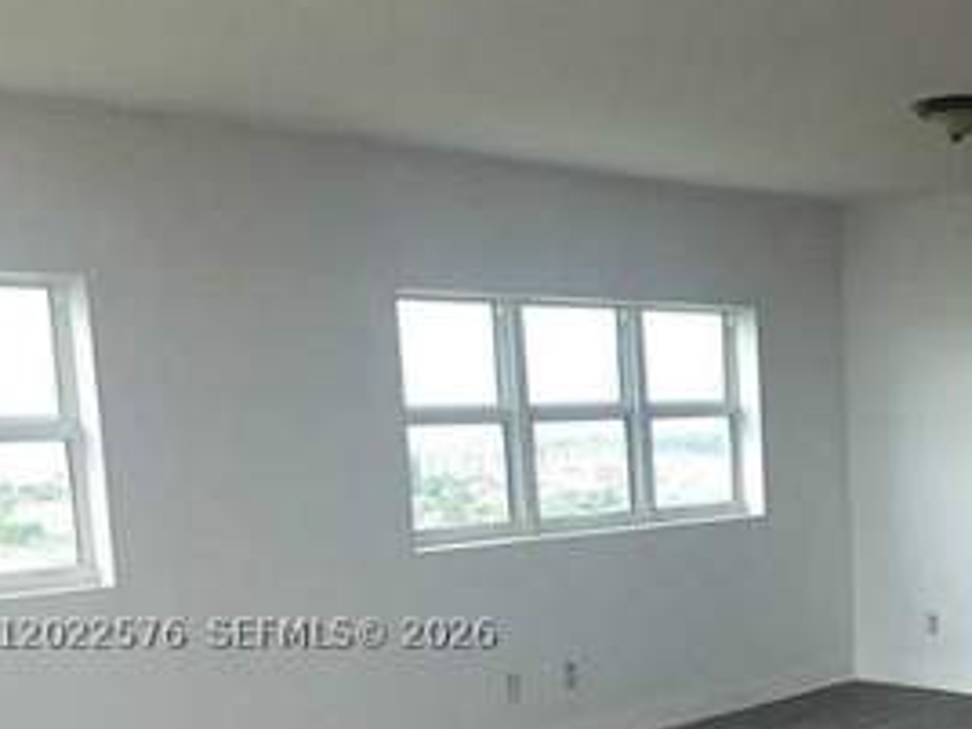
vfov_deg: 27.2
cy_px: 631
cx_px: 831
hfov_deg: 35.2
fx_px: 1460
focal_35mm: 52
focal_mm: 4.15
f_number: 2.2
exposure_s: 1/60
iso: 40
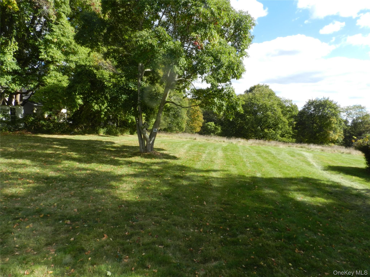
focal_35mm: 23
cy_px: 138
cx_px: 185
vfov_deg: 58.9
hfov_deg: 73.9
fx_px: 246
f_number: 8
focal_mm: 4
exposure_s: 1/60
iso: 160
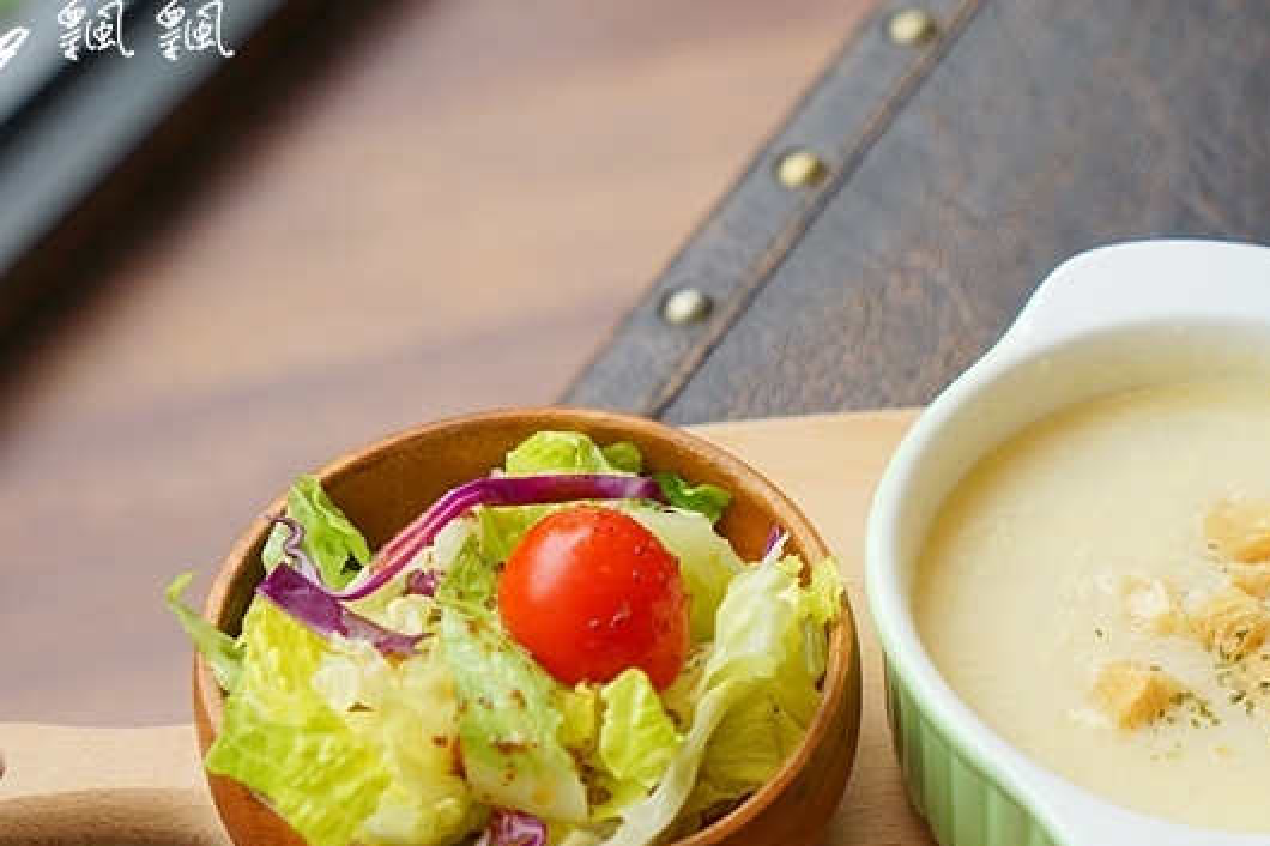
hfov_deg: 25.3
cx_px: 728
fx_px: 2821
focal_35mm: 80
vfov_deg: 17.0
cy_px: 581
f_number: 5
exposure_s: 1/80
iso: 100
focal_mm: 53
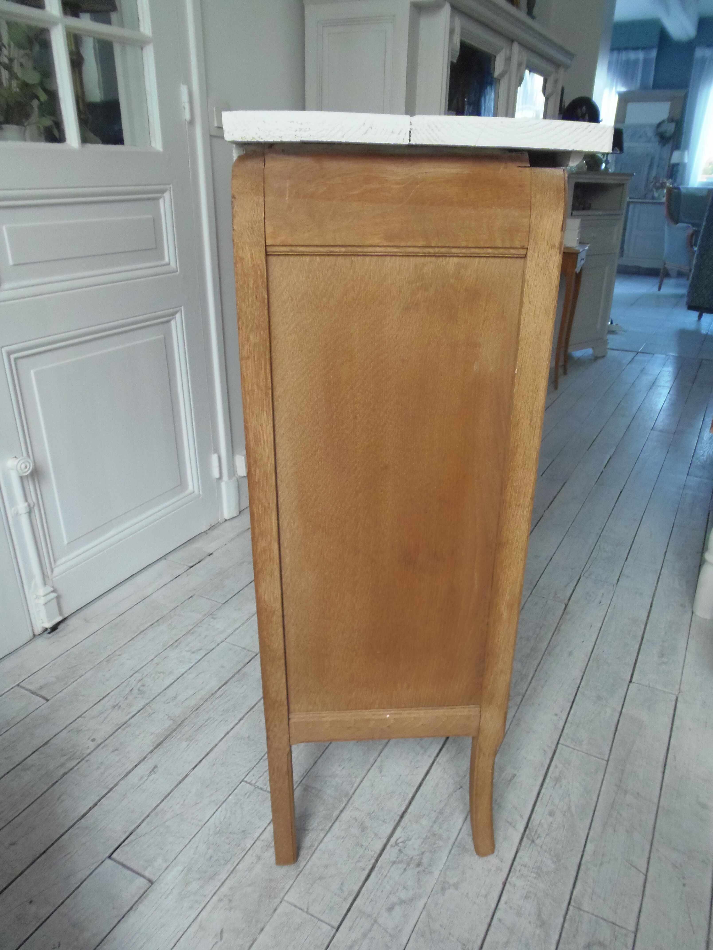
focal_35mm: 24
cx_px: 356
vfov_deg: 71.6
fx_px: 659
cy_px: 475
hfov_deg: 56.8
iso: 320
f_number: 2.9
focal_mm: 4.3
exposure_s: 1/30
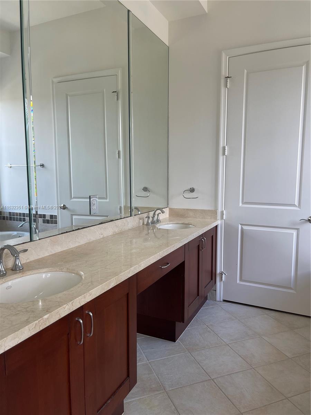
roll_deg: -0.3
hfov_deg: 54.9
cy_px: 208
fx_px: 299
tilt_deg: -5.9
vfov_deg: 69.4
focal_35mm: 25
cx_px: 156
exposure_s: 1/121
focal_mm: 5.1
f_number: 1.6
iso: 50
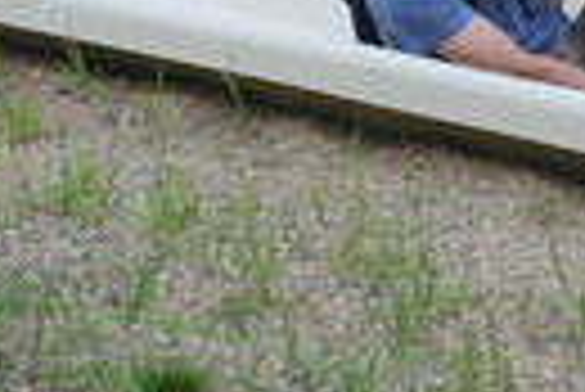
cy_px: 169
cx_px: 868
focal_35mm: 601
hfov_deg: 3.4
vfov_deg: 2.3
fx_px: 9777
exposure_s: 1/1250
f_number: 6.3
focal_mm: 195
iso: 1400
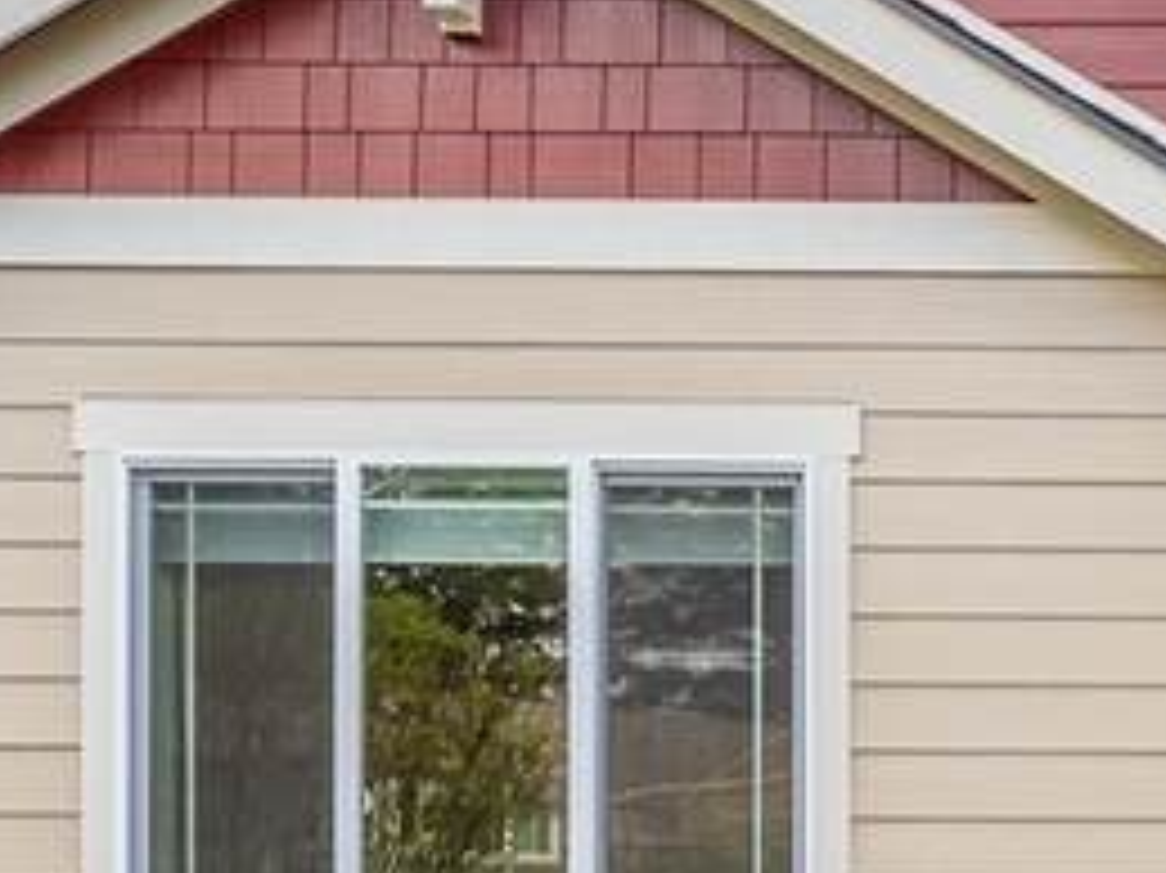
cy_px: 542
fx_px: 1919
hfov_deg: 26.3
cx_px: 1670
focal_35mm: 57
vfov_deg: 25.6
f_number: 7.1
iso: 80
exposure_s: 1/60
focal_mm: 12
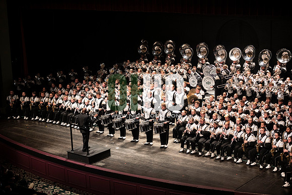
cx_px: 146
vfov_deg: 19.4
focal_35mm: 70
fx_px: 567
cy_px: 98
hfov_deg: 28.9
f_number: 2.8
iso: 2500
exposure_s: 1/500
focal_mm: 70
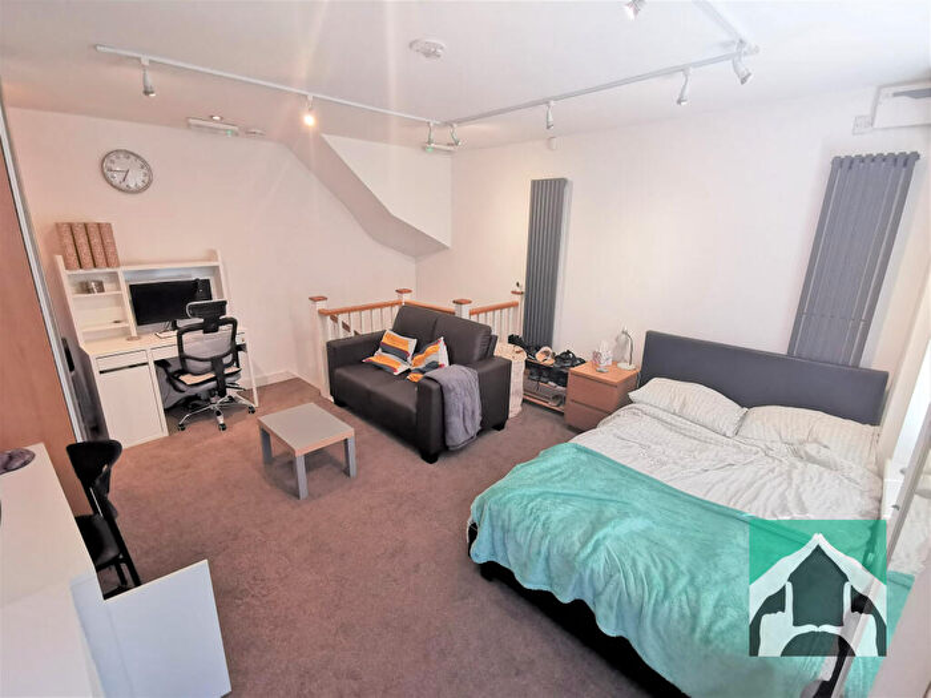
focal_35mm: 16
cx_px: 466
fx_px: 430
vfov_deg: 78.1
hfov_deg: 94.5
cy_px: 349
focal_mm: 2.35
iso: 320
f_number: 2.2
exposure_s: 1/60
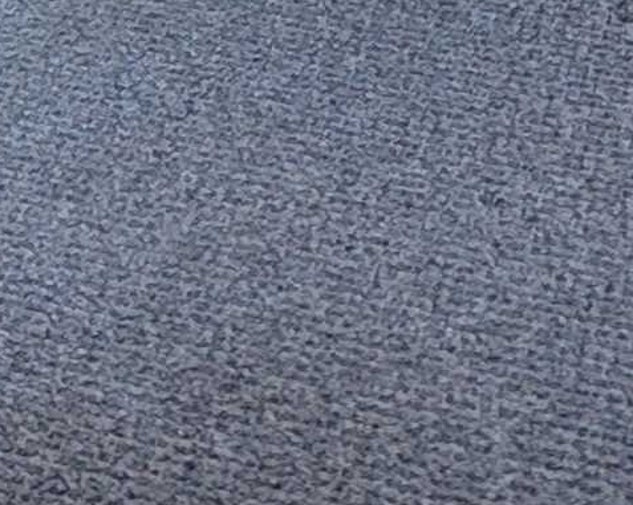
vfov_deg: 8.5
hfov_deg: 12.4
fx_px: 2827
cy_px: -1009
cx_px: 835
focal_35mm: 151
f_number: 1.8
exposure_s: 1/120
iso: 125
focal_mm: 6.7
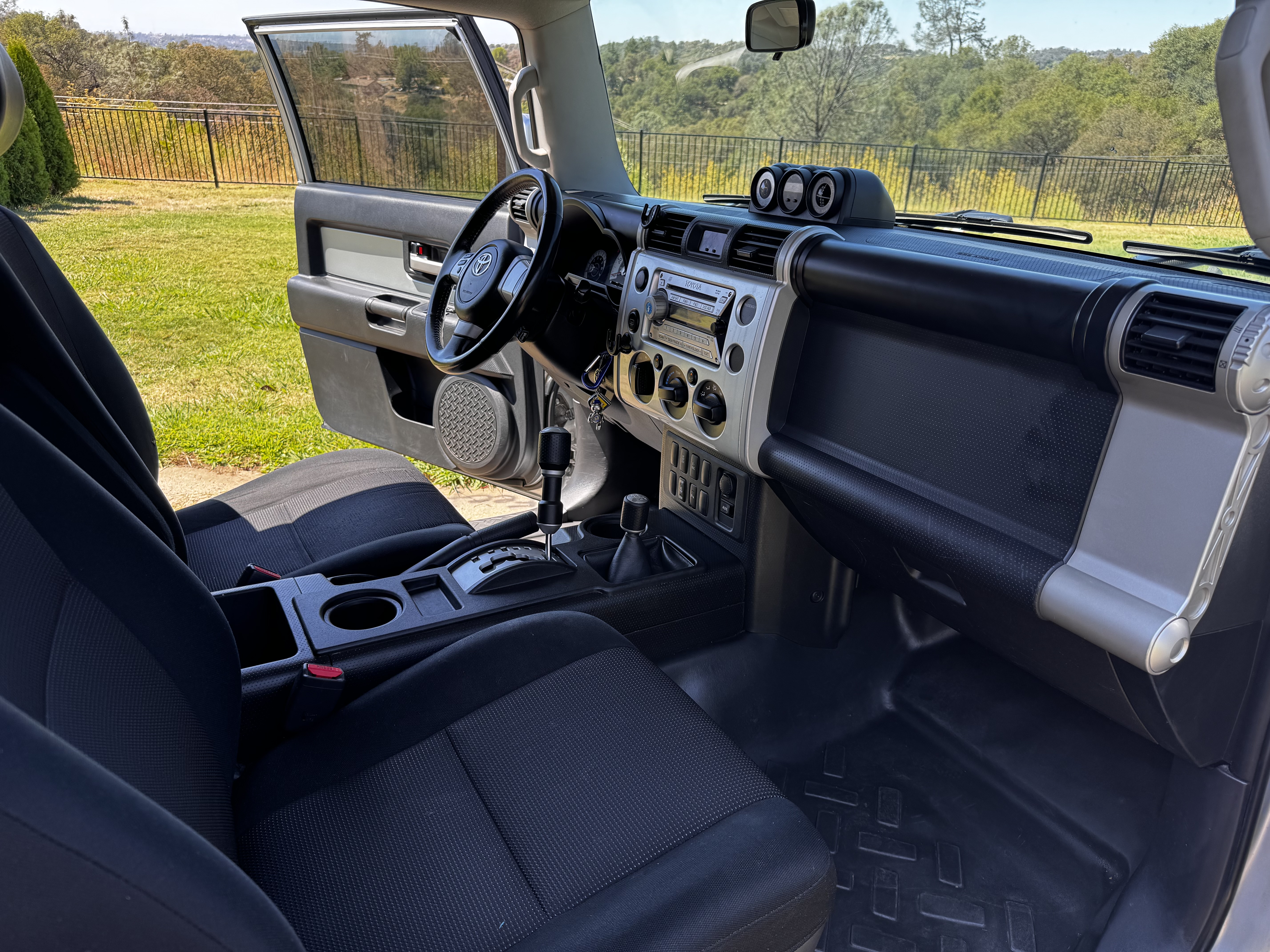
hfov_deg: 71.6
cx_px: 635
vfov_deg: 56.8
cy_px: 476
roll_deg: -3.3
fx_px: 881
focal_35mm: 24
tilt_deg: -26.3
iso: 80
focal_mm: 6.76
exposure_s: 1/442
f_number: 1.78
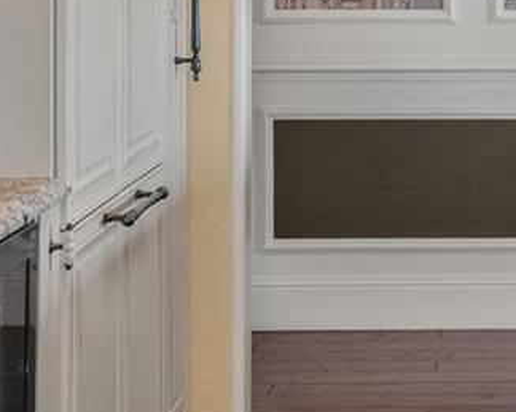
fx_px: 1557
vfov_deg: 14.8
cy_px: -26
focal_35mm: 102
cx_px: 506
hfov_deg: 18.4
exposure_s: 2
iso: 320
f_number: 8
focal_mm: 22
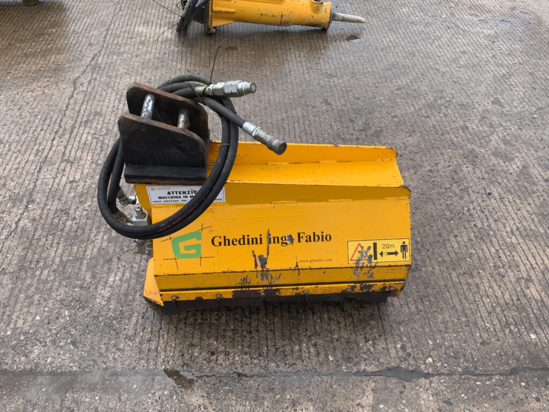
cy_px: 206
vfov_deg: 48.2
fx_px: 460
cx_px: 274
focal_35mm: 29
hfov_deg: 61.7
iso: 16
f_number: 1.8
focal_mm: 3
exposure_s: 1/962
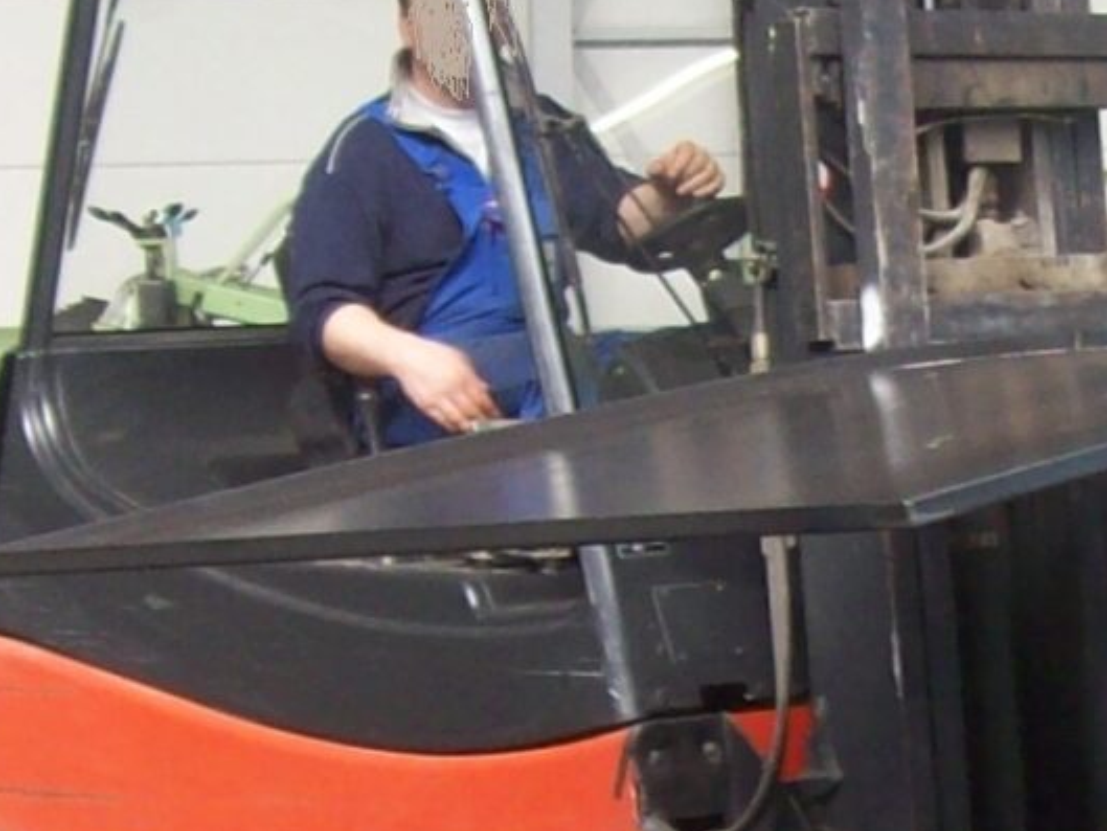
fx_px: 5566
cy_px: 825
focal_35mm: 174
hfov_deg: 11.3
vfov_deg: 8.5
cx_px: 1011
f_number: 2.7
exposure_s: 1/64.2
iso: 80
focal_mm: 6
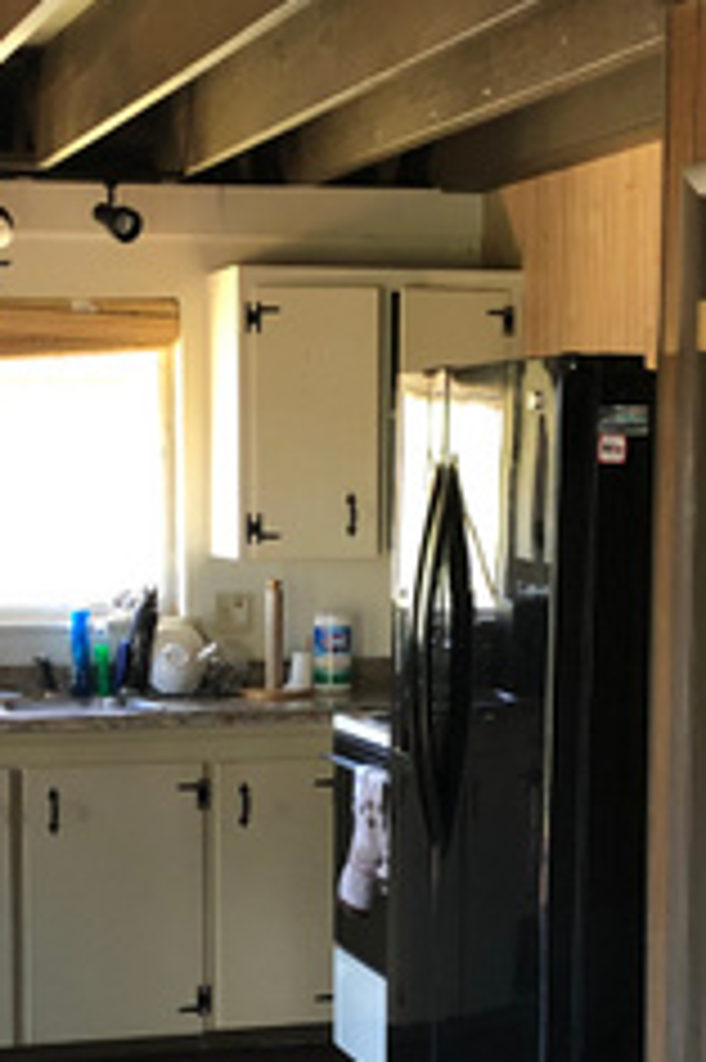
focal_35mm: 79
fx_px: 2327
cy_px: 770
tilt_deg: -7.8
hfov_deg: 17.2
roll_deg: -0.5
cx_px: 229
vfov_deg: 25.4
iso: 50
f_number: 1.8
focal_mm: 4
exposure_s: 1/15
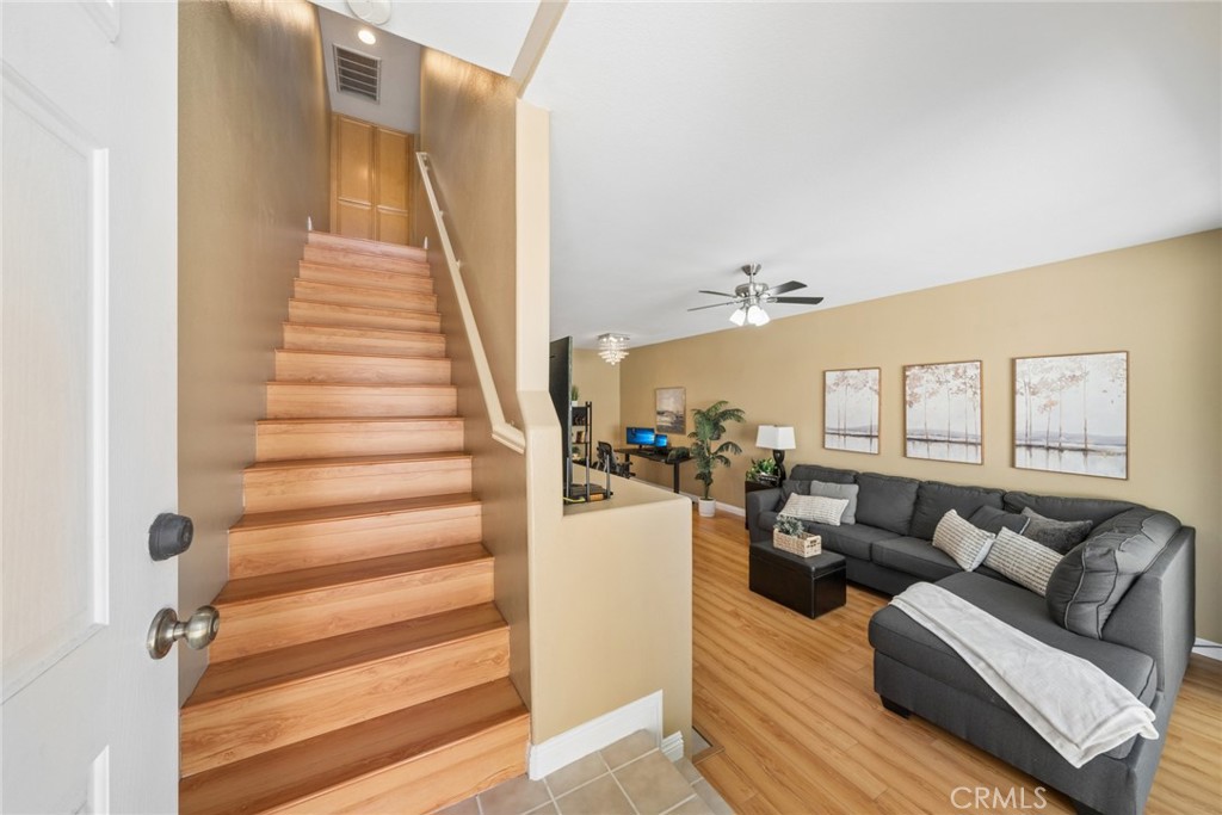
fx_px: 407
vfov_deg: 90.0
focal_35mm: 12
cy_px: 408
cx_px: 611
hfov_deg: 112.6
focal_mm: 12
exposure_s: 1/40
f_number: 8
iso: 400
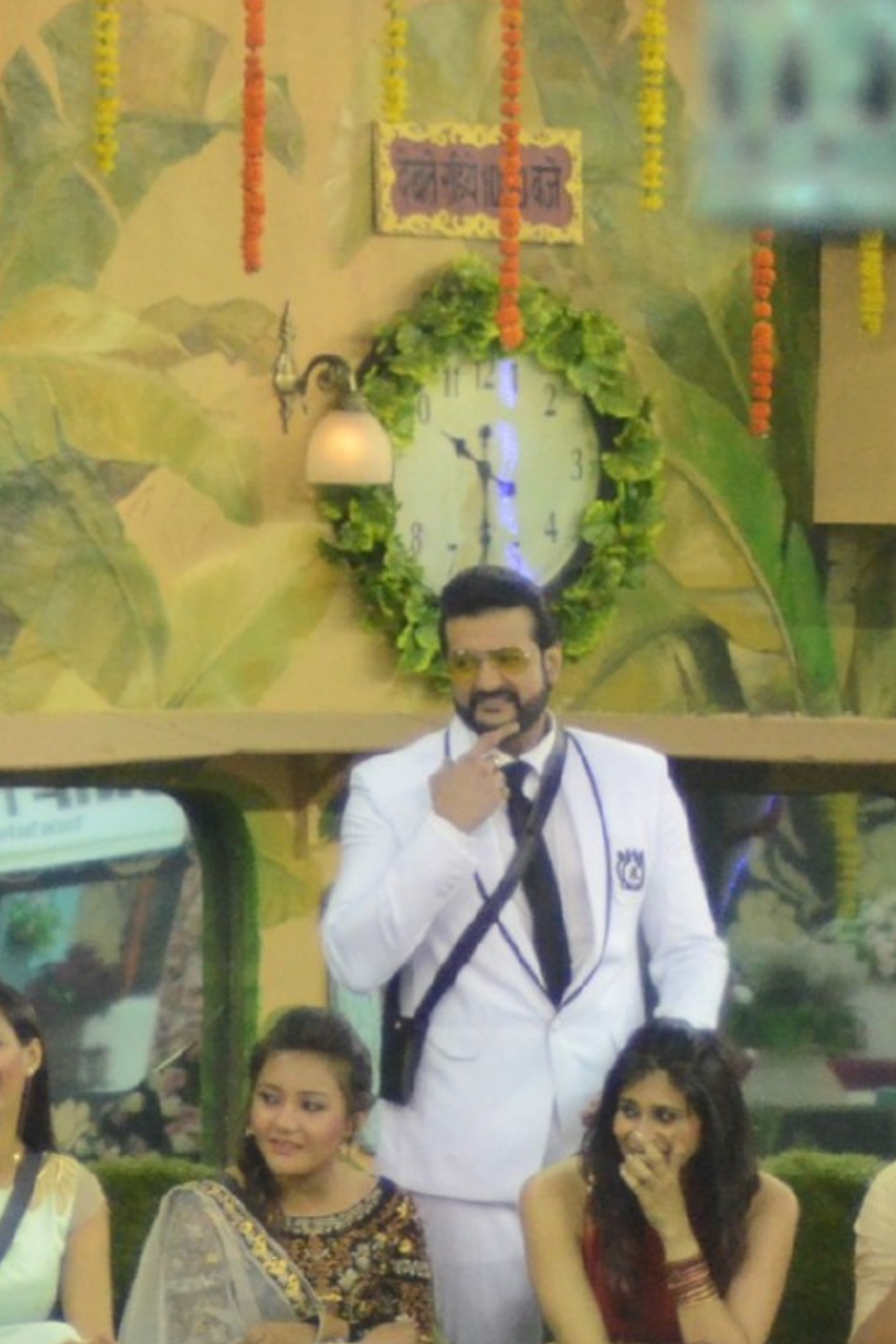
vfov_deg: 6.3
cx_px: -166
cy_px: 1196
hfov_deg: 4.2
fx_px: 12207
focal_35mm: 327
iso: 3200
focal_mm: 70
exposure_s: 1/100
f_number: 4
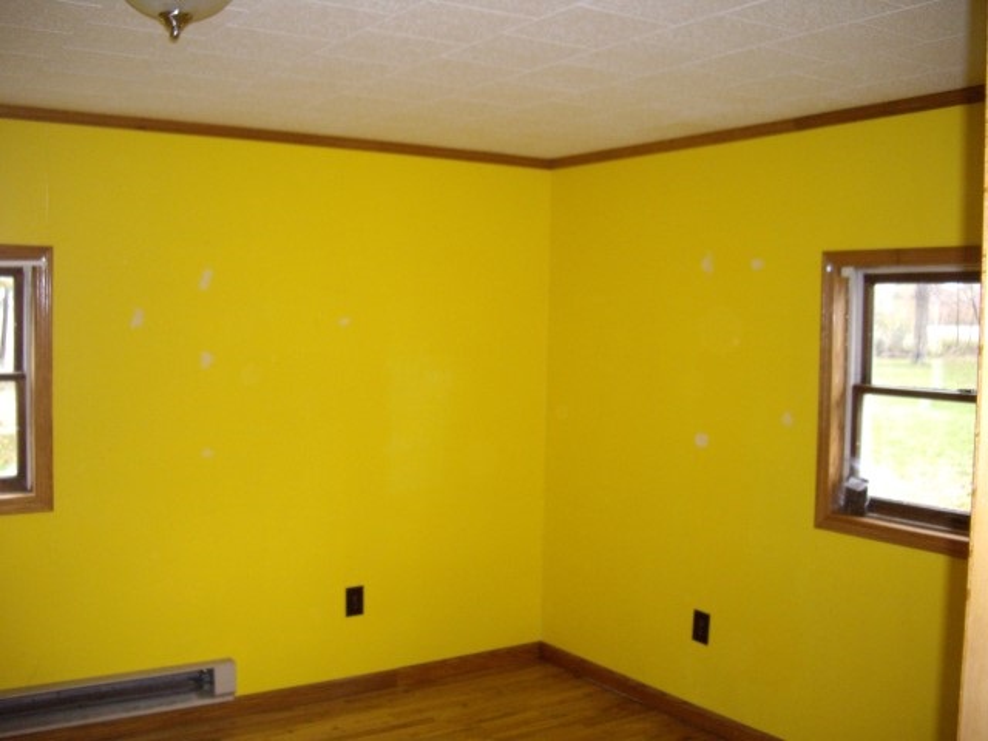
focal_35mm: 38
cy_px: 370
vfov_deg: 37.7
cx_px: 494
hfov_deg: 49.0
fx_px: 1085
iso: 400
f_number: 2.8
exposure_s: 1/40
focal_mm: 7.9
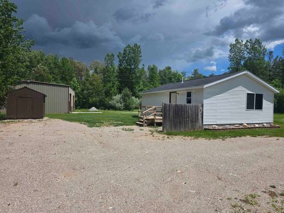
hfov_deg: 73.9
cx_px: 142
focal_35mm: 23
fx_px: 189
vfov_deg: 58.9
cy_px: 106
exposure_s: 1/7944
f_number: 1.7
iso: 64
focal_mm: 6.3
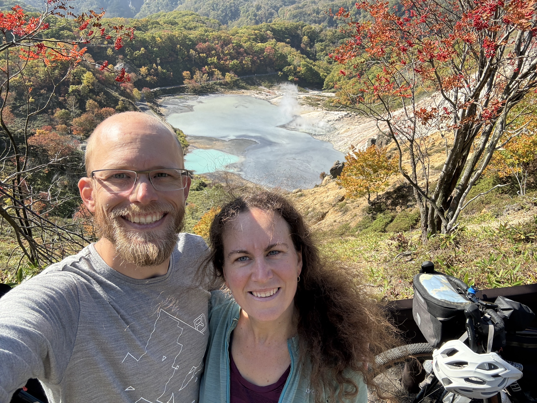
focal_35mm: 23
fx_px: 357
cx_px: 268
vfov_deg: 58.9
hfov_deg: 73.9
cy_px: 202
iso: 25
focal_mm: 2.69
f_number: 1.9
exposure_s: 1/395
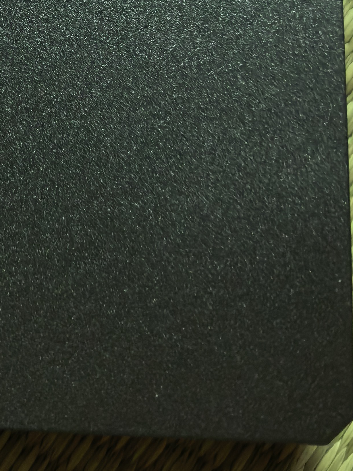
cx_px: -3
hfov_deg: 23.4
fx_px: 816
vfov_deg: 28.6
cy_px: -72
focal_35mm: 60
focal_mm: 5.75
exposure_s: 1/401
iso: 2500
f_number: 2
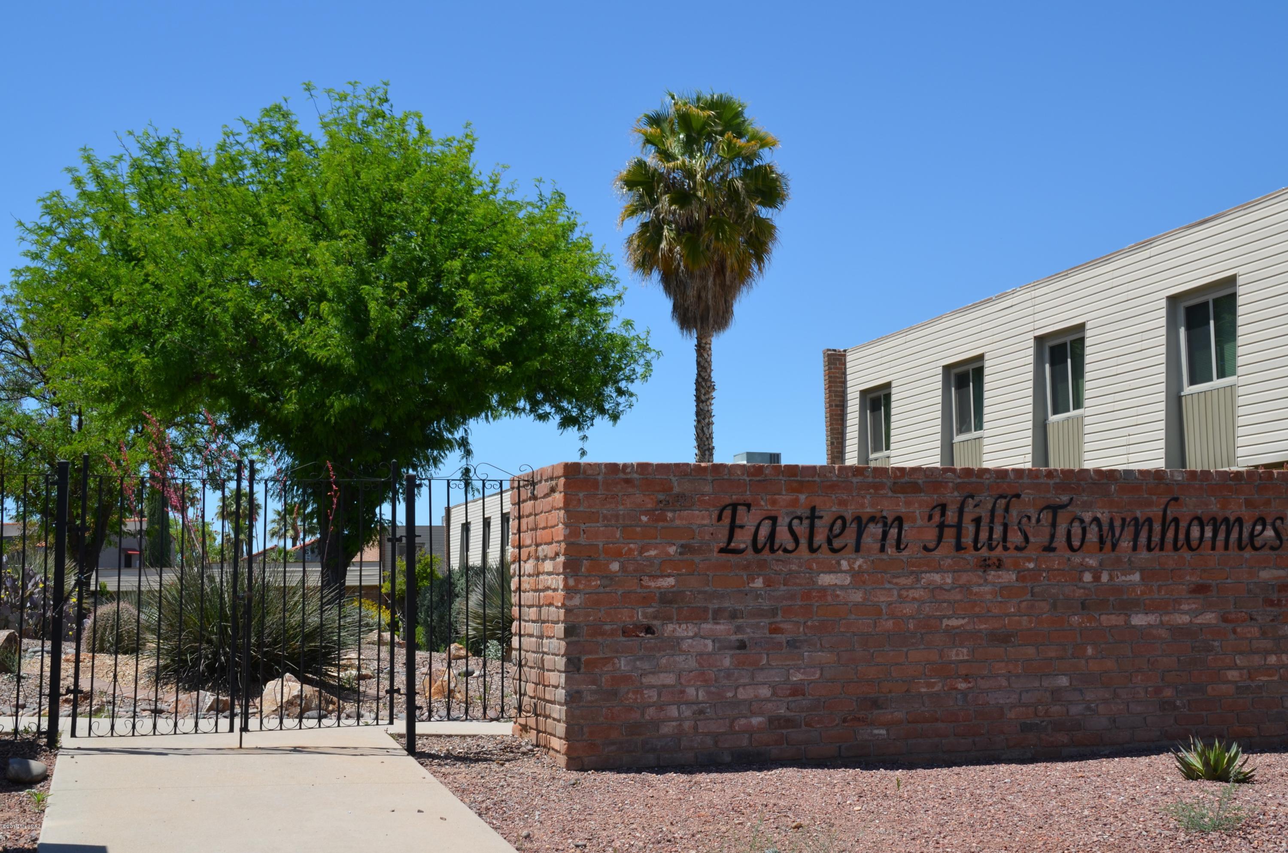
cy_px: 426
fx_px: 1446
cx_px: 644
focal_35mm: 40
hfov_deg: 48.0
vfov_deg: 32.9
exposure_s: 1/250
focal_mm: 27
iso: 100
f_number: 8
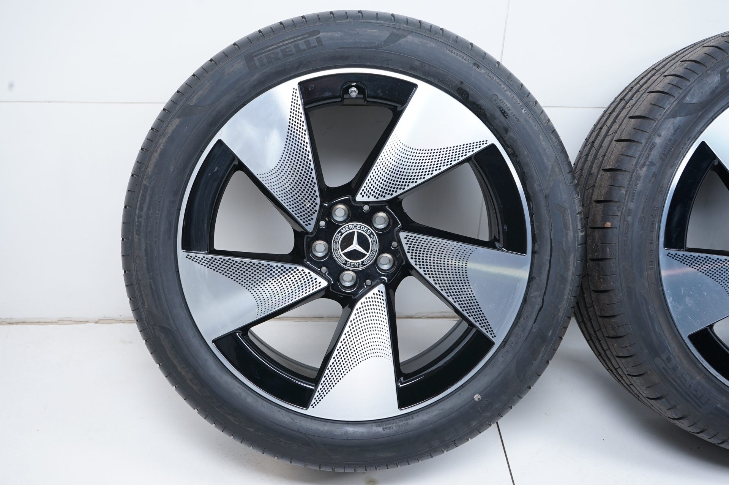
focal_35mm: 41
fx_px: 830
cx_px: 364
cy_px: 242
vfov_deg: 32.6
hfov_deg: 47.4
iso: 250
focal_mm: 41
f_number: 7.1
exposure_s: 1/125
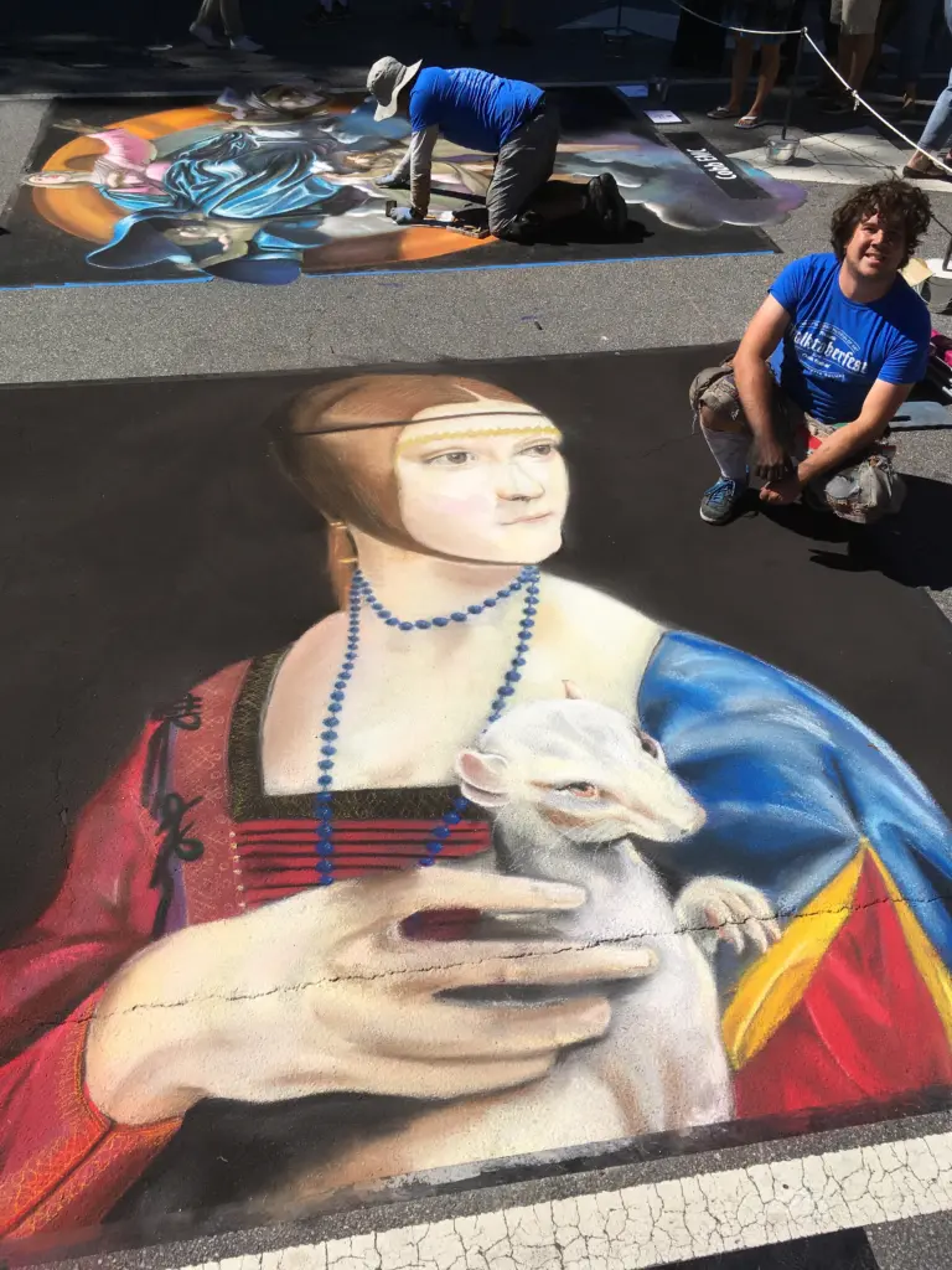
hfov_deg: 48.2
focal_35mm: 29
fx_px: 1063
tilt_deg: -42.1
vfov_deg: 61.7
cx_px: 476
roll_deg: -0.7
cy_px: 635
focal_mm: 4.15
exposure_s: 1/3497
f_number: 2.2
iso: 25
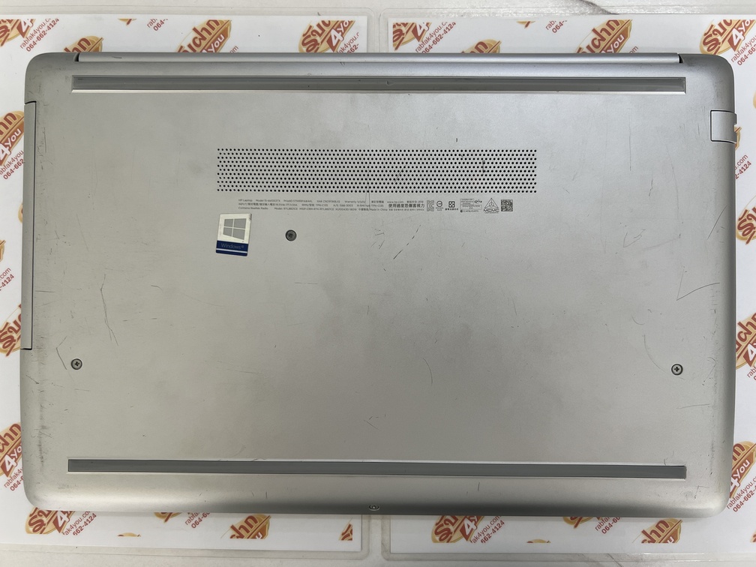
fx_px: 568
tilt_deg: -88.0
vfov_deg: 53.1
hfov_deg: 67.3
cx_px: 378
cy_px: 284
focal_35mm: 26
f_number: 1.5
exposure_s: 1/100
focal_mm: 5.7
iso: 64
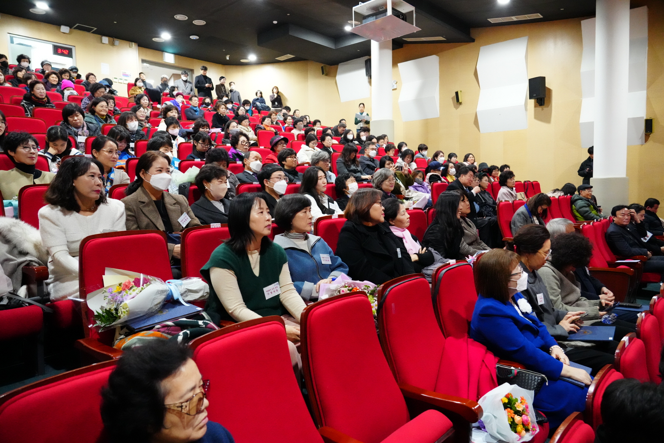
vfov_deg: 53.1
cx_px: 332
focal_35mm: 24
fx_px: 443
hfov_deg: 73.7
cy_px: 222
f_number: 4.5
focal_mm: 24
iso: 12800
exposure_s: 1/160
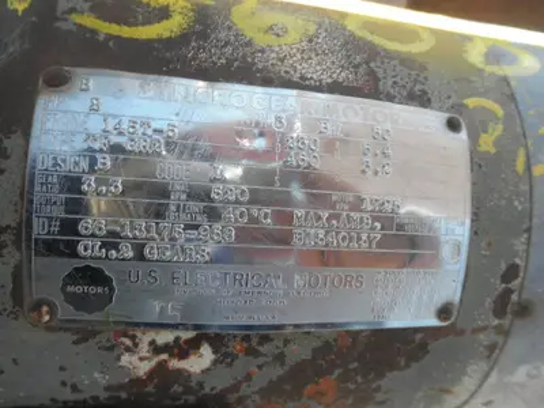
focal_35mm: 28
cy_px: 204
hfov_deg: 63.4
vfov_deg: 49.7
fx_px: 440
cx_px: 272
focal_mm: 5
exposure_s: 1/160
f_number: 3
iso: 64
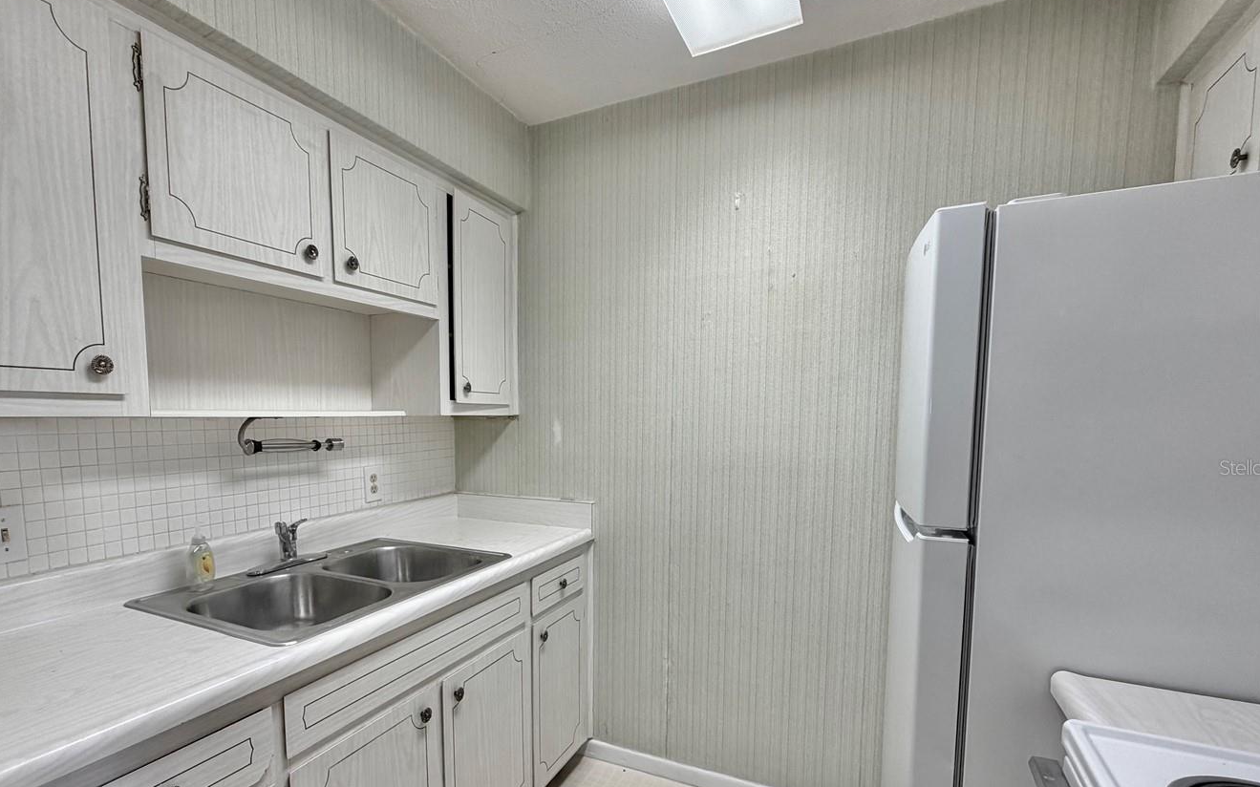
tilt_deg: -5.3
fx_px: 618
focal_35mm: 18
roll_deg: +1.0
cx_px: 545
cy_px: 467
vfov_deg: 64.5
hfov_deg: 90.6
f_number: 2.2
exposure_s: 1/120
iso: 160
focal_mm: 2.22
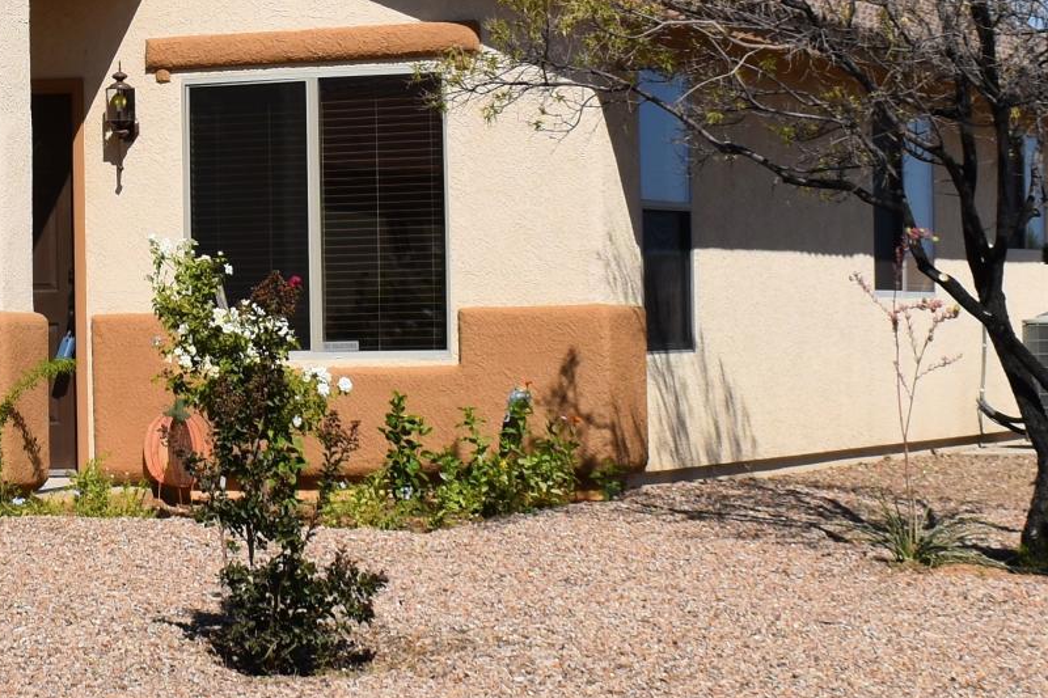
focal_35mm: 135
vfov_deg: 10.1
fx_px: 3929
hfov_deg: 15.0
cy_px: 92
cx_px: 59
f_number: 10
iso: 100
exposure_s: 1/400
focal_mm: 24
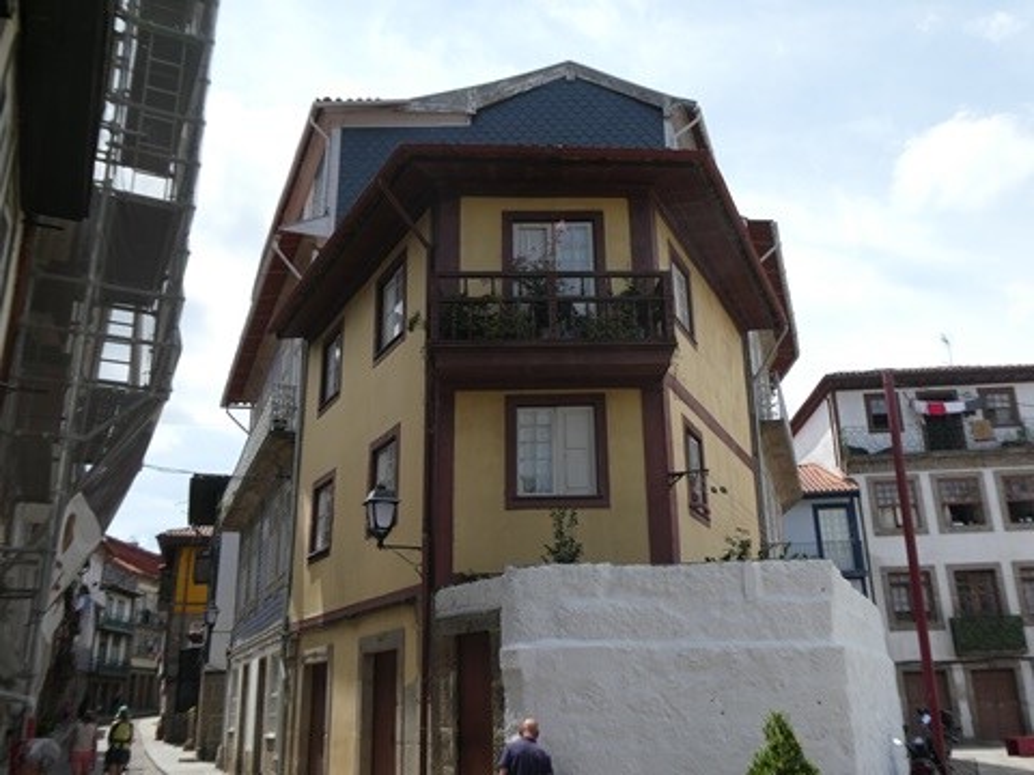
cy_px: 388
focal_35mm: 31
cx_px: 517
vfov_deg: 45.4
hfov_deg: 58.4
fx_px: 926
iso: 80
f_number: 3.5
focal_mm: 5.4
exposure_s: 1/800
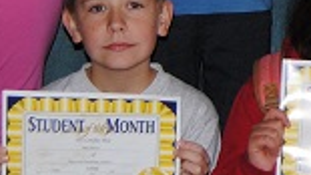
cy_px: -99
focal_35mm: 256
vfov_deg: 4.7
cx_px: 445
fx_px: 2110
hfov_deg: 8.3
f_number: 4
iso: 200
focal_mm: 26
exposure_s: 1/60
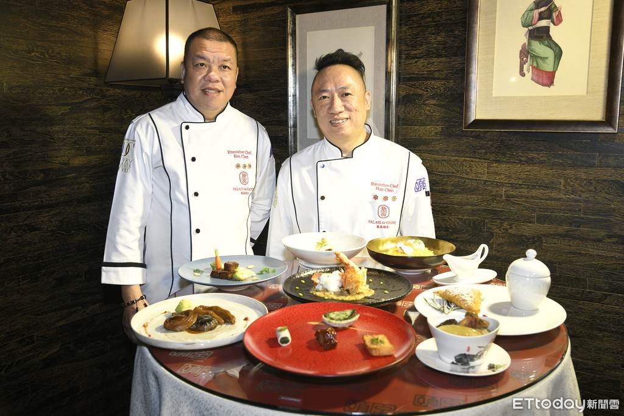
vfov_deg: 42.3
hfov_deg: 60.3
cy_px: 208
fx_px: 537
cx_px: 312
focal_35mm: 31
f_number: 5.6
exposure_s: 1/50
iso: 800
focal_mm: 31
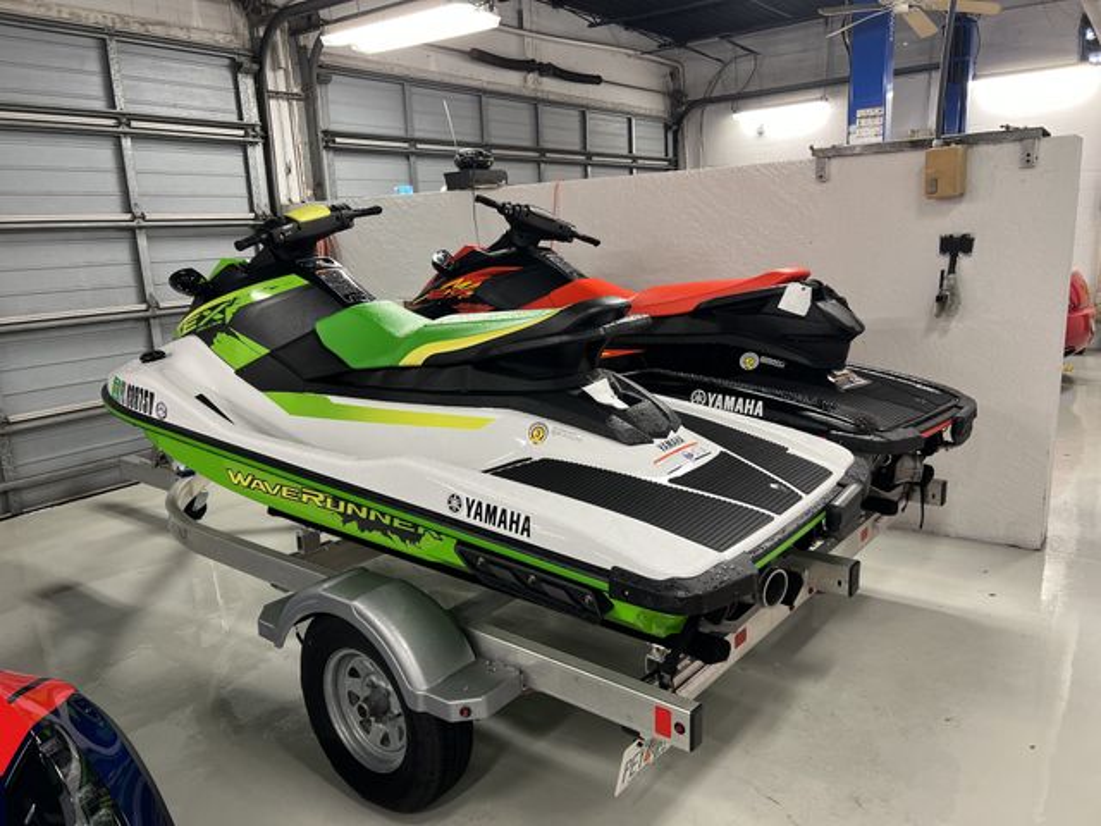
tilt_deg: -12.9
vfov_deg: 53.1
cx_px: 550
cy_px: 413
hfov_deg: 67.3
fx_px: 827
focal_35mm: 26
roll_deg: +2.4
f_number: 1.5
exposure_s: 1/60
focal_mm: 5.7
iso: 80
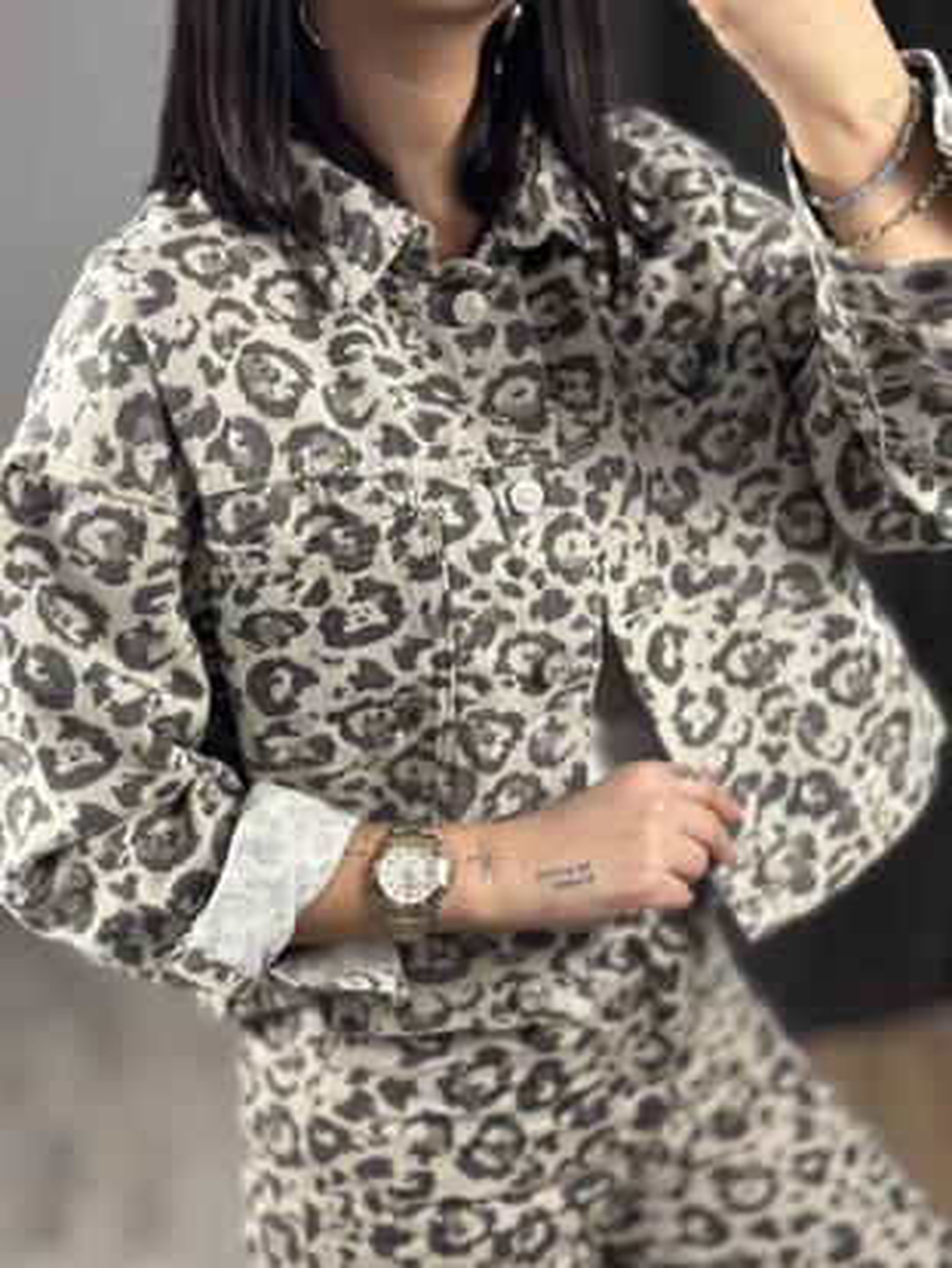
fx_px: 1759
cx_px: 476
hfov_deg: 30.3
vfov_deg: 39.6
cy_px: 634
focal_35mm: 48
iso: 100
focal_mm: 6.86
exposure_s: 1/100
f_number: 1.78
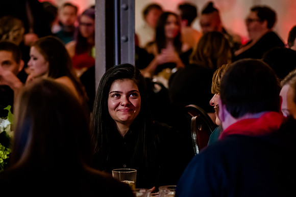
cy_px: 102
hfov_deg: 10.8
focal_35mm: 190
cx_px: 120
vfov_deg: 7.2
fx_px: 1567
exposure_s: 1/100
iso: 4000
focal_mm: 105
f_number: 2.8
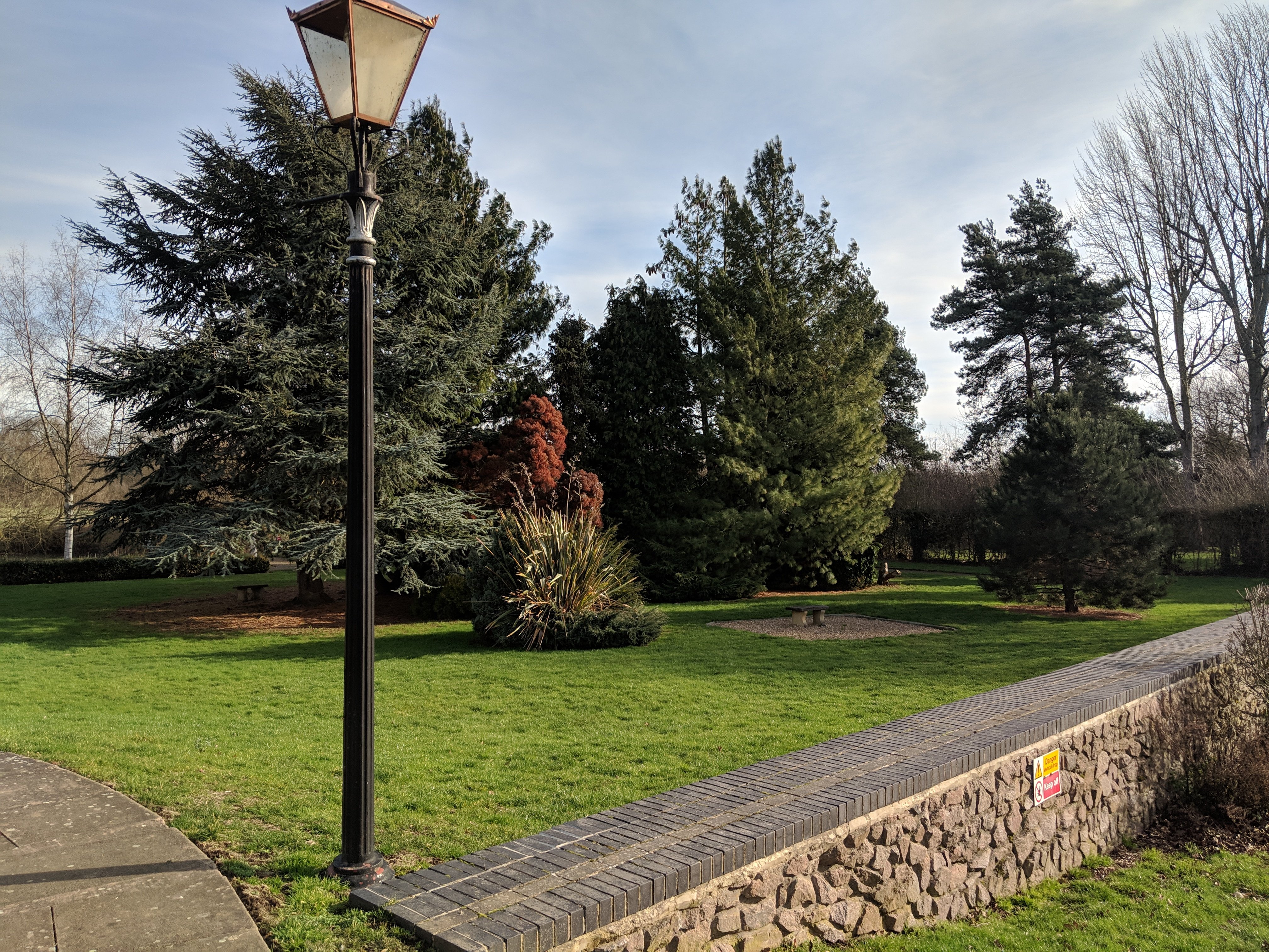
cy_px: 476
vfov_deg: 51.4
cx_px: 634
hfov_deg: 65.3
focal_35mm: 27
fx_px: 990
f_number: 1.8
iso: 66
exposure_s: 1/2597
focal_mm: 4.44
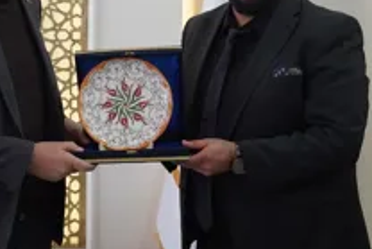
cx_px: 100
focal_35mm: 75
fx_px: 776
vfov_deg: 17.9
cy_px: 28
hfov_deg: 26.7
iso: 2500
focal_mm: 33
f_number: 4
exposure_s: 1/160
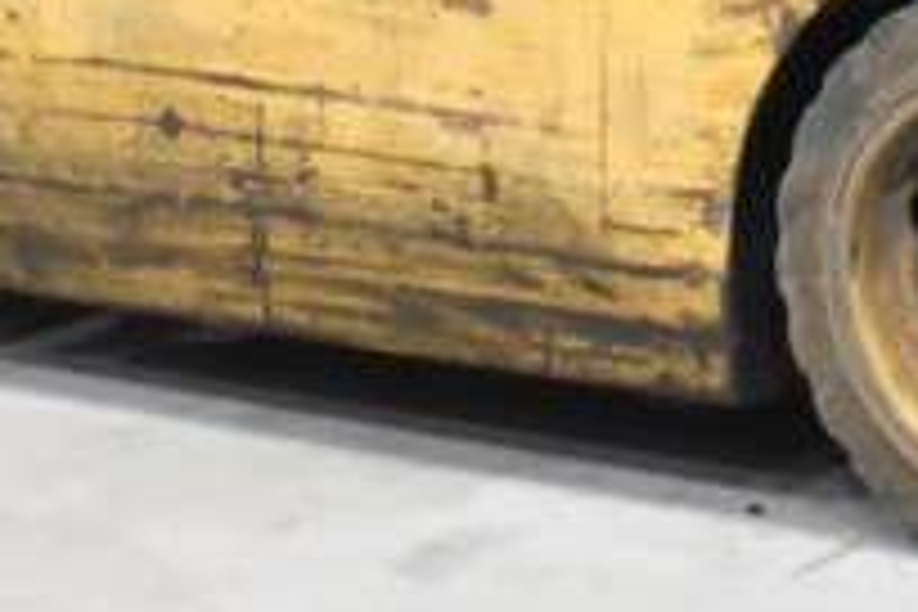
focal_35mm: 229
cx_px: 936
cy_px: -882
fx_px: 5839
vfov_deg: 5.8
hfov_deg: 8.9
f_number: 5
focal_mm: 26
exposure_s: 1/25
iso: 1600
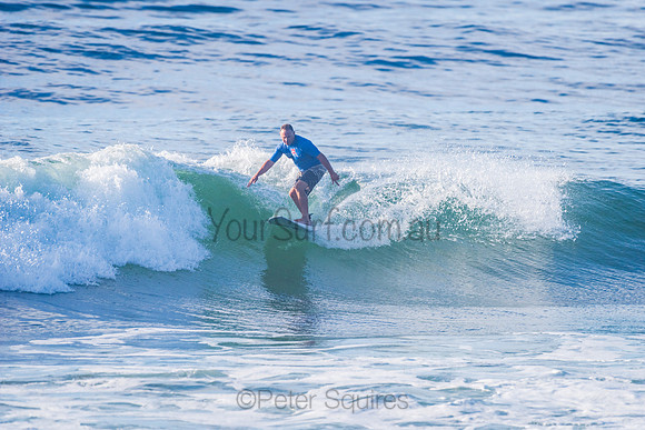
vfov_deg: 2.8
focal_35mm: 500
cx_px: 322
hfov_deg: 4.1
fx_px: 8960
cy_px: 215
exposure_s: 1/2000
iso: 320
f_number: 5.6
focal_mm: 500
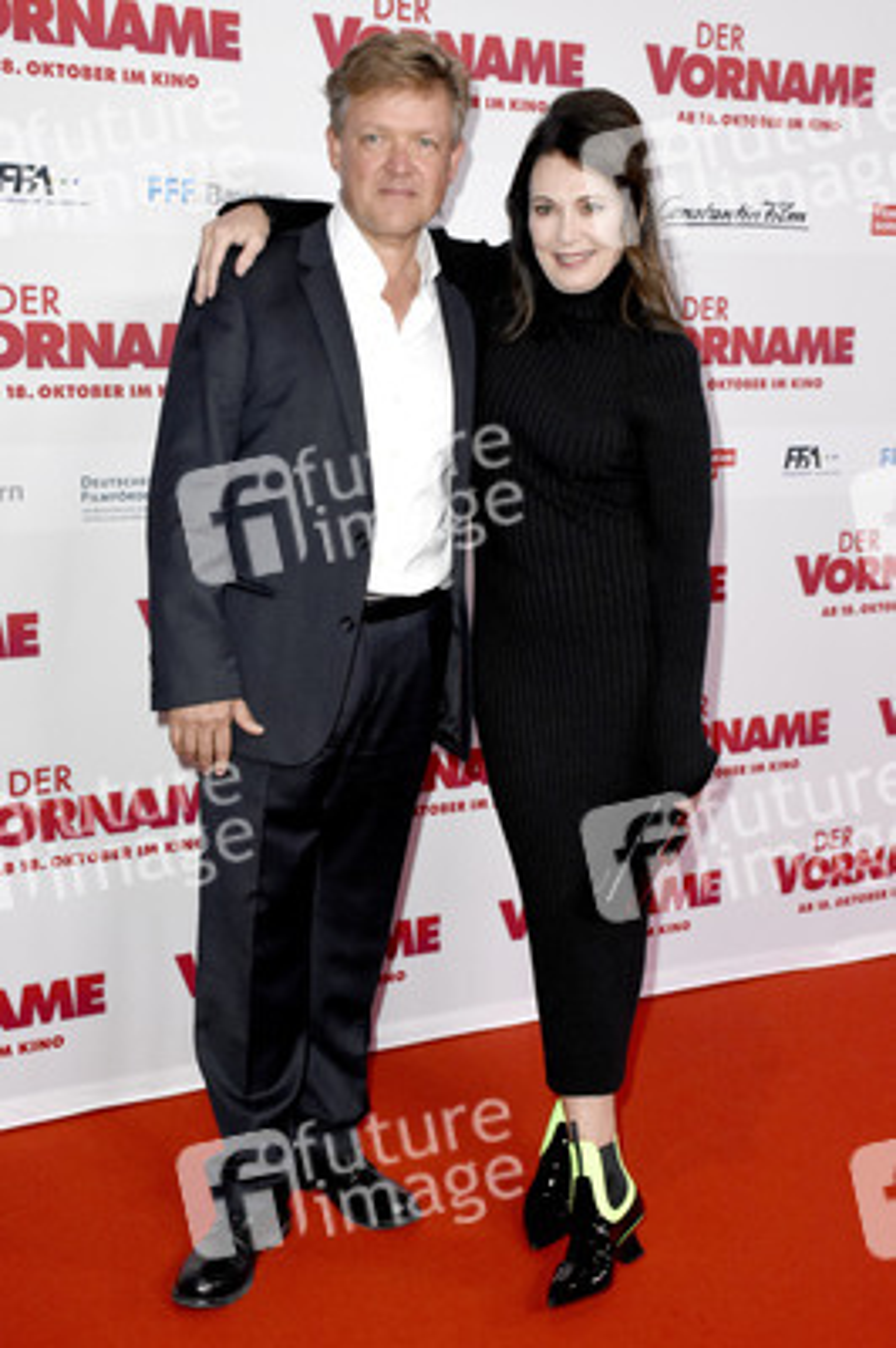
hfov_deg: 28.0
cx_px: 448
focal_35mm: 48
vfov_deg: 41.1
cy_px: 674
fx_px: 1795
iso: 3200
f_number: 6.3
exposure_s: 1/160
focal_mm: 32
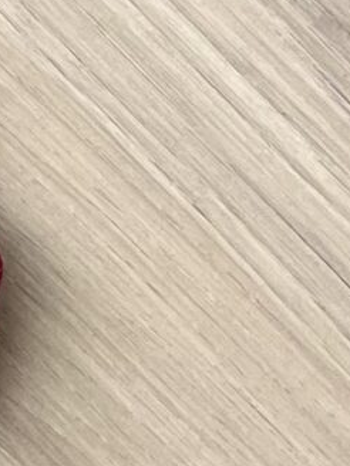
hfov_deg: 6.8
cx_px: -585
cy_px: -713
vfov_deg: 8.7
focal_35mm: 203
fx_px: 2737
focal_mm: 5.1
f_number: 1.6
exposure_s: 1/148
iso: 32
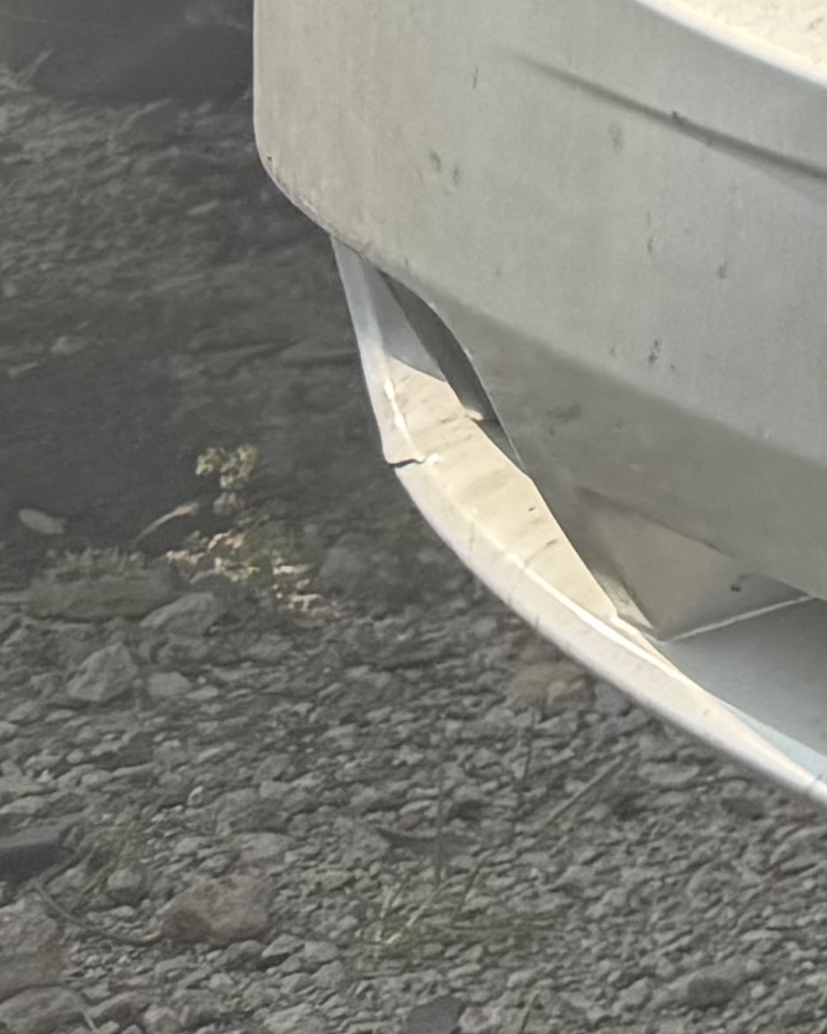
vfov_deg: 11.6
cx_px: 3242
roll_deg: +2.0
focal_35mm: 160
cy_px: -489
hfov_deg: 7.3
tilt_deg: -6.6
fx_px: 4894
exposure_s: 1/3279
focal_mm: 6.76
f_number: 1.78
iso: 80
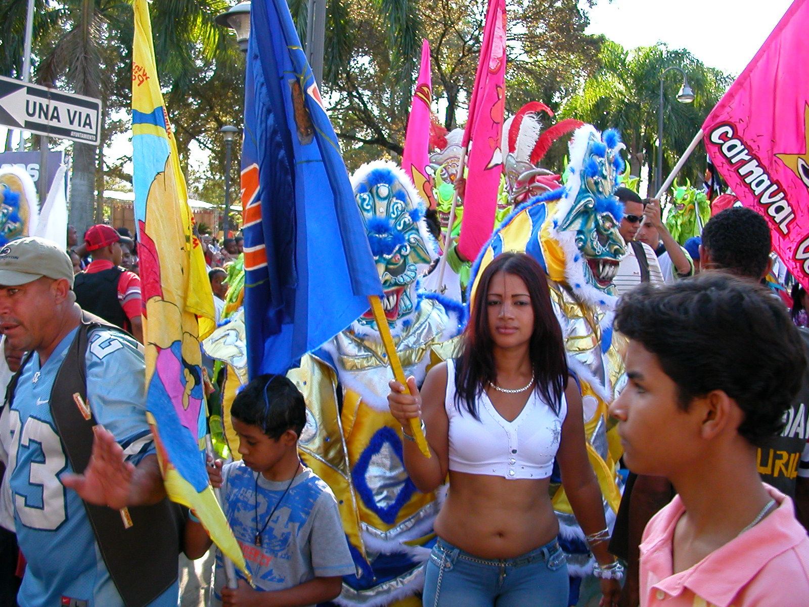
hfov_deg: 50.1
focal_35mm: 37
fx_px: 865
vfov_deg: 38.7
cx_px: 404
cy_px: 304
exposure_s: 1/198
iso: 100
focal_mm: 5.6
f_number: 2.7
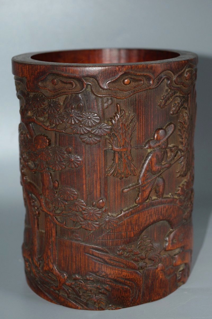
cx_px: 106
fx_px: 609
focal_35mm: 69
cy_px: 160
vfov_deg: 29.2
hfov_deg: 19.7
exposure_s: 1/60
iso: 800
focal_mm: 46
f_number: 5
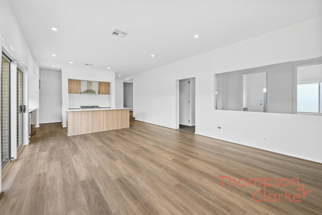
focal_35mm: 14
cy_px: 108
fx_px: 125
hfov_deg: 104.2
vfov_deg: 81.3
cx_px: 161
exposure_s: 1/5
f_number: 7.1
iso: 100
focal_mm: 14
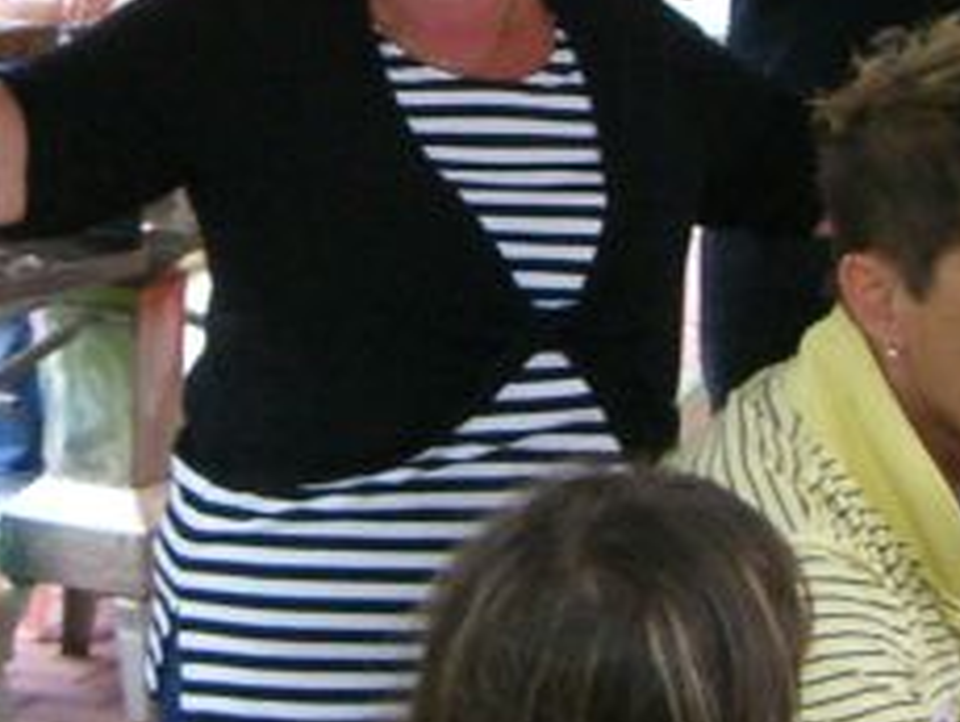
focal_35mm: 132
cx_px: 397
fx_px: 3665
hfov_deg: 14.9
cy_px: 71
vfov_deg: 11.2
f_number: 2.7
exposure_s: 1/80
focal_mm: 6.2
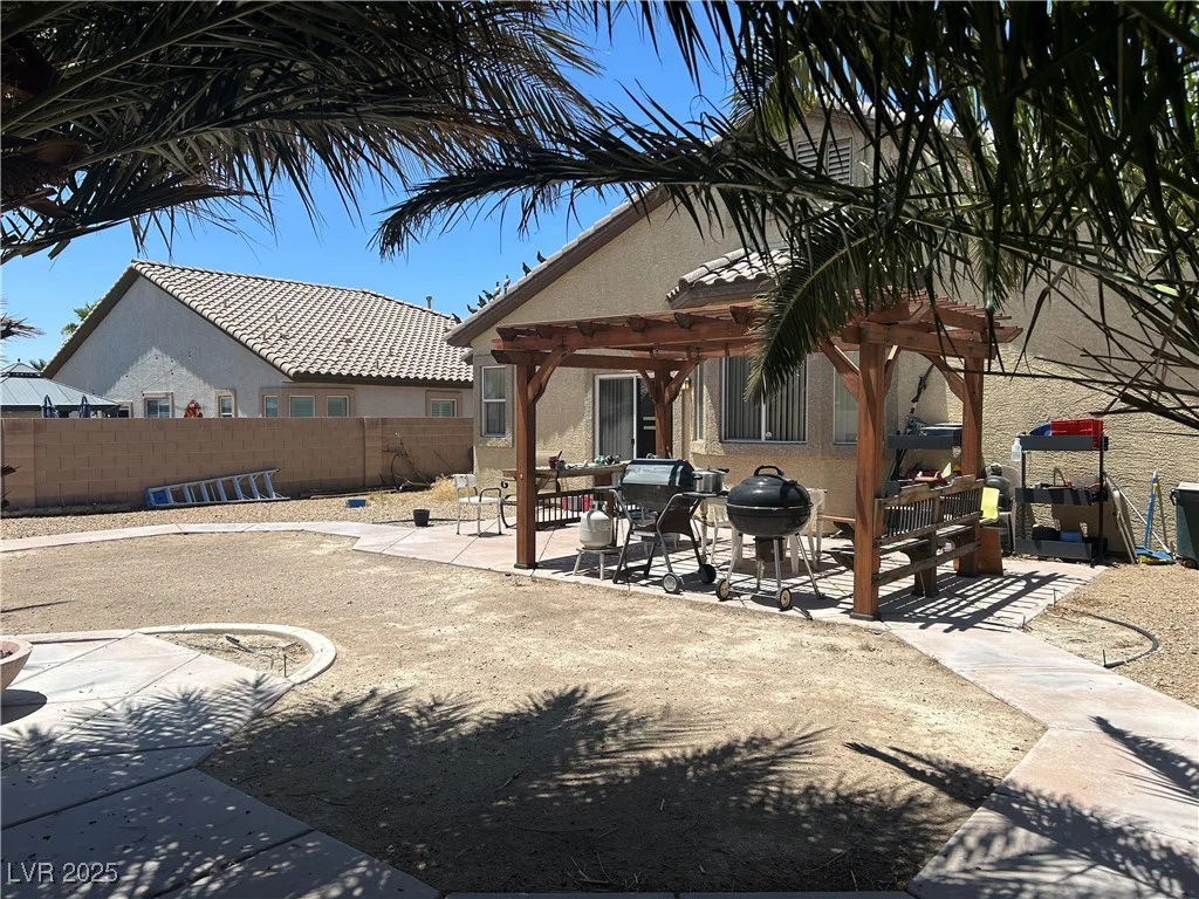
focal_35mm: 26
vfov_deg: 53.1
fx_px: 901
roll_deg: +0.1
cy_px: 450
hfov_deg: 67.3
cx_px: 600
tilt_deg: -2.8
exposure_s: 1/4115
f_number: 1.5
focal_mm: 5.7
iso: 50
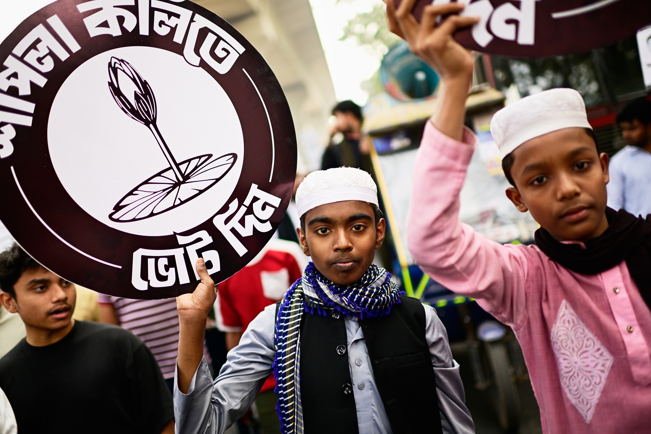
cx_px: 326
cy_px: 217
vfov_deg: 37.9
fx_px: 633
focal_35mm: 35
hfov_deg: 54.4
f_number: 1.4
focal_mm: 35
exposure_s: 1/500
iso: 100
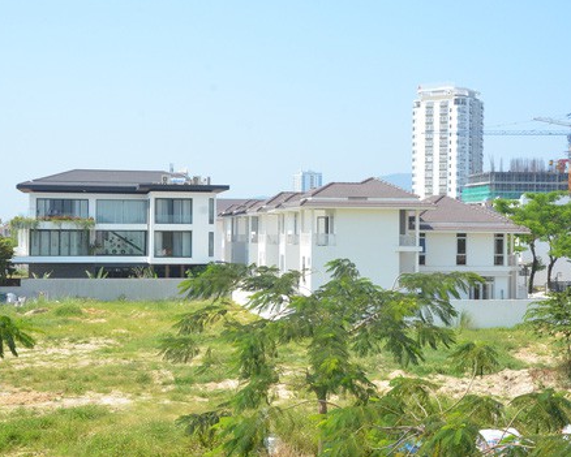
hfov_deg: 31.1
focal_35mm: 61
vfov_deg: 25.2
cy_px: 228
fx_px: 1024
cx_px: 295
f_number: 14
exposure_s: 1/800
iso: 1000
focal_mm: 35
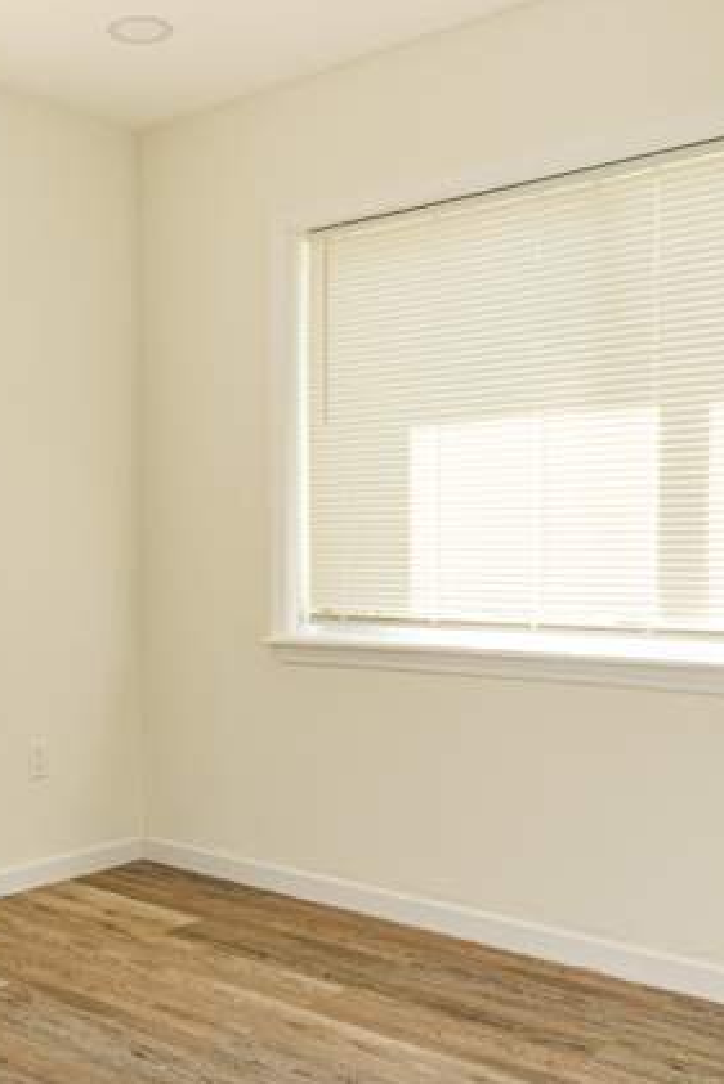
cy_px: 588
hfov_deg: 31.7
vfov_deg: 47.3
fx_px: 1236
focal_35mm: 41
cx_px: 131
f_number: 7.1
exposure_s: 1/125
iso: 500
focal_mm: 24
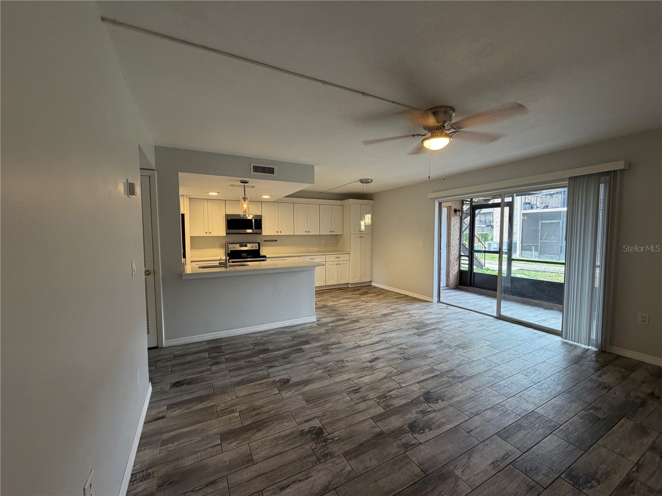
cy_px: 248
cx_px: 331
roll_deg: +0.4
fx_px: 268
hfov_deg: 102.1
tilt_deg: -3.0
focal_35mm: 14
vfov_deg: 85.7
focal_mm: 2.22
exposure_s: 1/60
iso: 160
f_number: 2.2
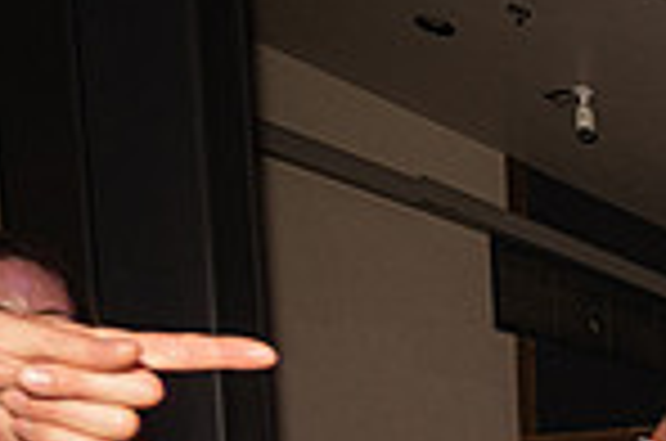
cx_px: 1120
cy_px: 734
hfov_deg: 23.7
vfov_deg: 19.8
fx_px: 1015
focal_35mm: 55
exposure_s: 1/160
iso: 3200
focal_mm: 14
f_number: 4
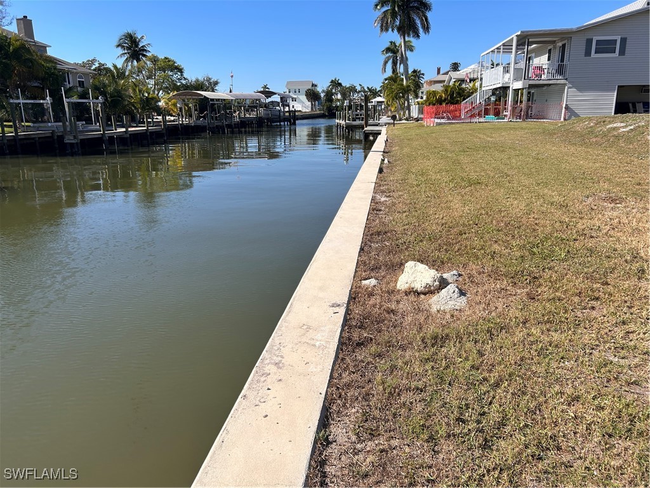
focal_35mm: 26
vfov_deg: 53.1
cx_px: 325
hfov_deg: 67.3
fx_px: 488
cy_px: 244
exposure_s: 1/4444
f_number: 1.5
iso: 50
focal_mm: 5.7
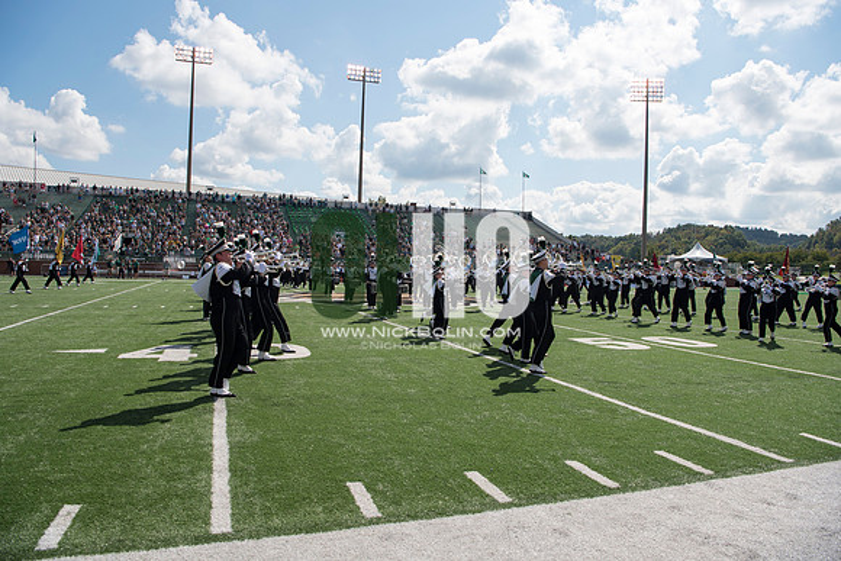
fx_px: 561
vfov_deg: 53.2
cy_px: 280
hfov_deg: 73.7
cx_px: 420
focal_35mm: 24
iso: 200
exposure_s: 1/1000
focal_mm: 24
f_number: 7.1
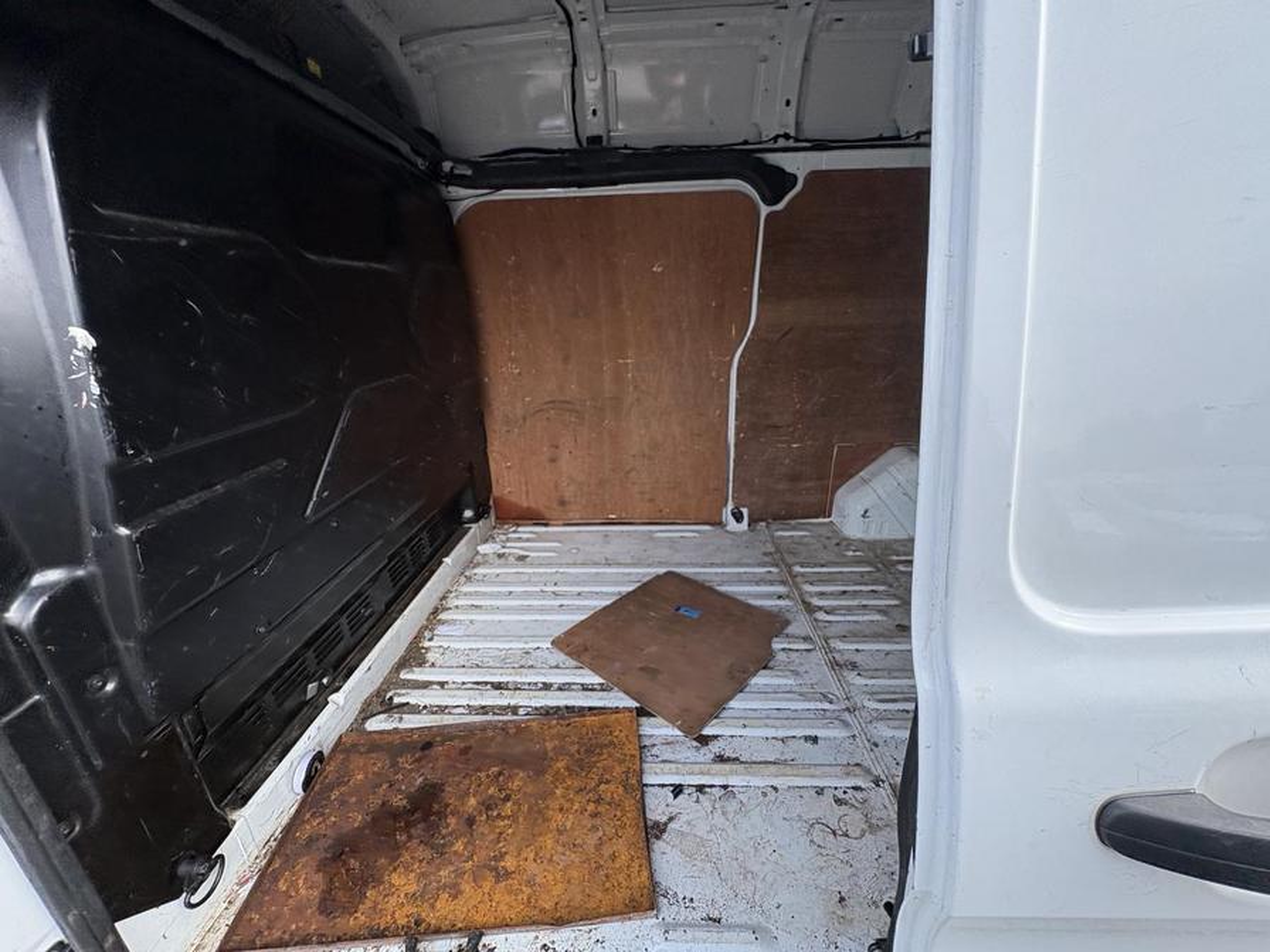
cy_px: 476
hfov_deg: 102.1
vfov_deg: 85.7
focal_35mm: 14
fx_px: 514
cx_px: 635
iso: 64
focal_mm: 2.22
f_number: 2.2
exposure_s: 1/331
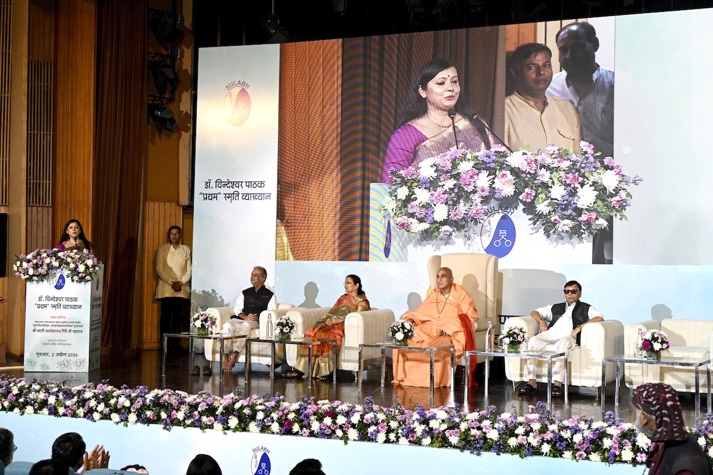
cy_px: 238
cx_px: 356
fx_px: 990
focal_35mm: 50
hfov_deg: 39.6
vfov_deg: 27.0
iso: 800
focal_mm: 50
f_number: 5.6
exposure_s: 1/125
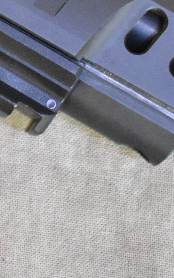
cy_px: -115
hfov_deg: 4.7
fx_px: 2018
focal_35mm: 266
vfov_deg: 7.8
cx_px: -332
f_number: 4.8
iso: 3200
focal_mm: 36
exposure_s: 1/10
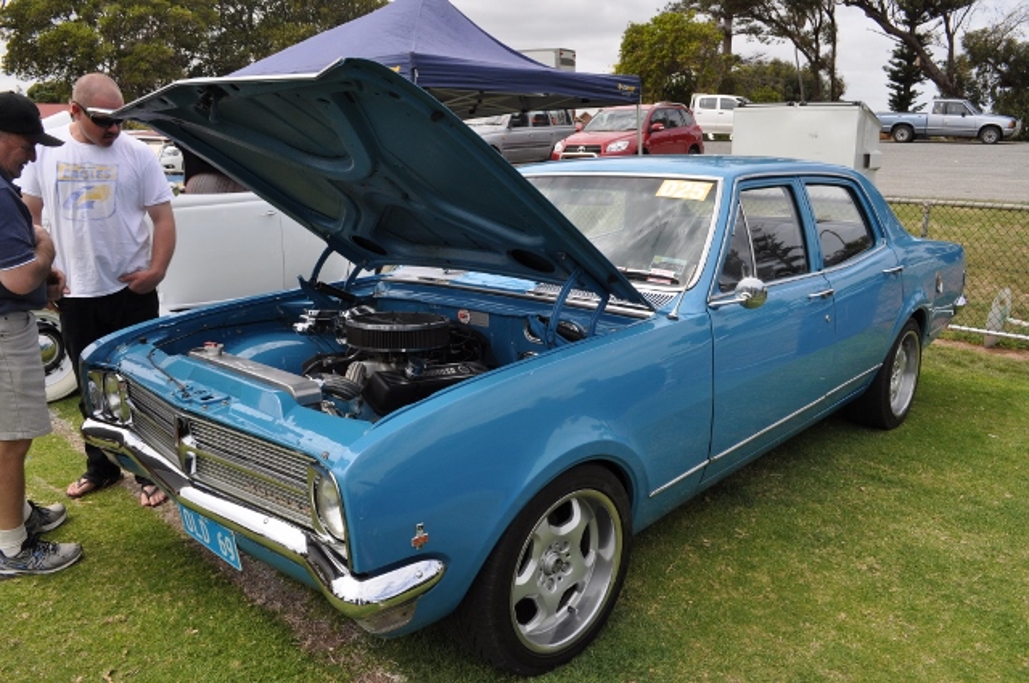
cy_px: 342
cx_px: 514
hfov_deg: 67.4
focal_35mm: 27
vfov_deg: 47.8
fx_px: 771
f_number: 11
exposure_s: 1/500
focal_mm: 18
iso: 500
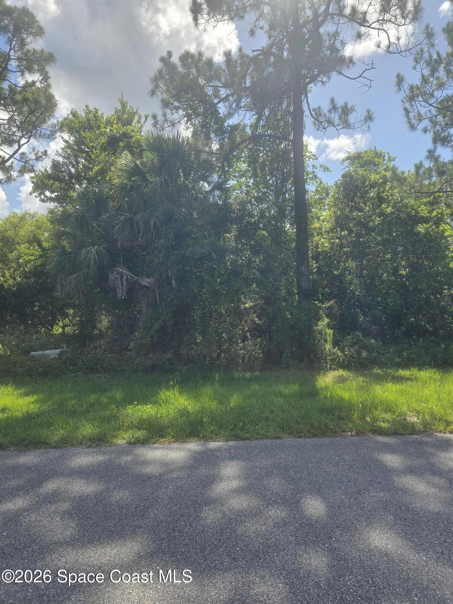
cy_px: 302
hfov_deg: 58.9
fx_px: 401
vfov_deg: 73.9
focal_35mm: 23
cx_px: 226
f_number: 1.7
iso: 12
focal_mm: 6.3
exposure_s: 1/912
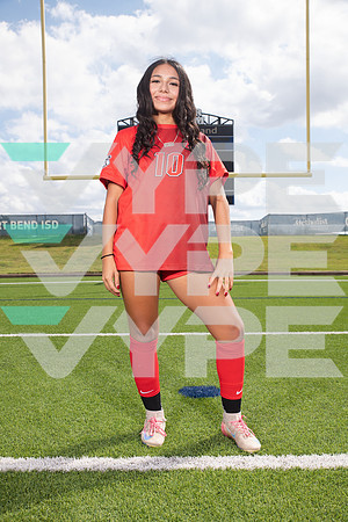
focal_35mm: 35
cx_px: 174
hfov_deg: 37.9
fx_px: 507
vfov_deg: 54.4
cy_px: 261
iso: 125
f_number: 7.1
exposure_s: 1/400
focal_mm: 35
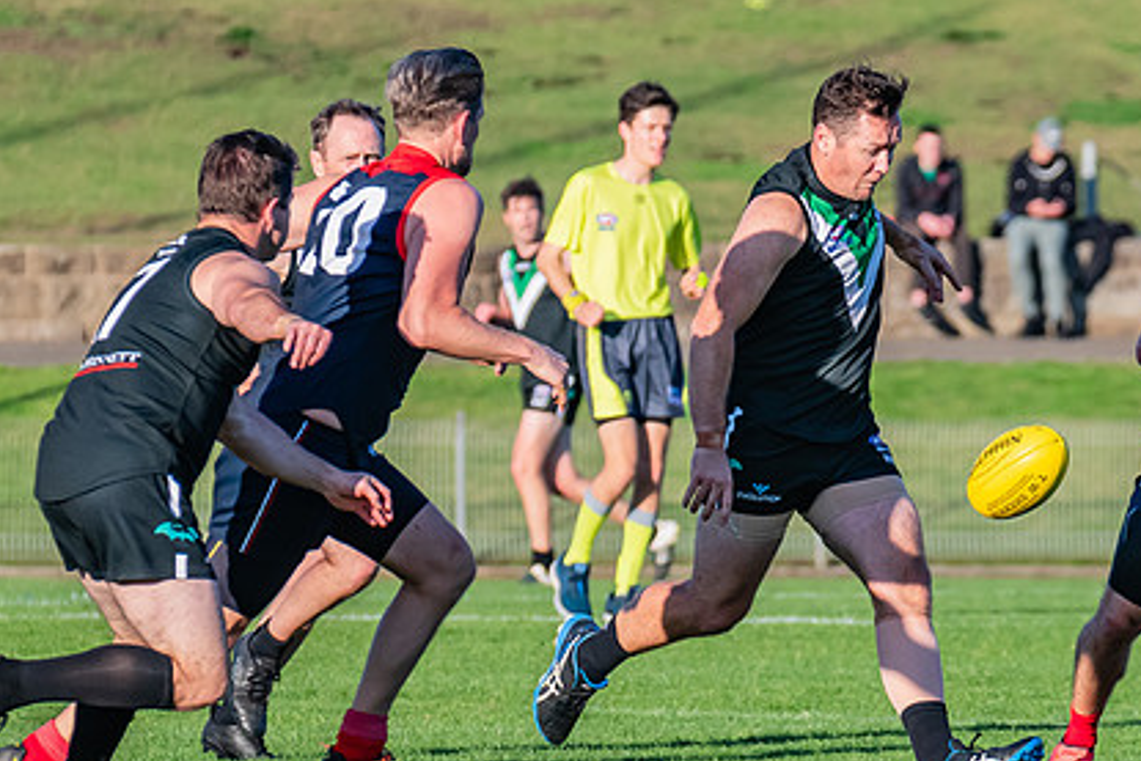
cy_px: 544
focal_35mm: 718
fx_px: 22763
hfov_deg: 2.9
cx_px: 722
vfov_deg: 1.9
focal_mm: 270
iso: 800
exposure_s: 1/1600
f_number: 7.1
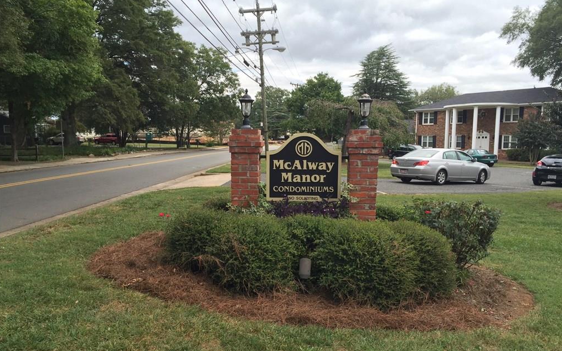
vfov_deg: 40.5
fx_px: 475
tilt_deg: -6.4
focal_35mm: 31
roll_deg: -0.1
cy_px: 199
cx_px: 281
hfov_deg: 61.2
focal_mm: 4.15
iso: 32
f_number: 2.2
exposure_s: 1/534
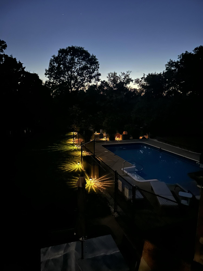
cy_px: 136
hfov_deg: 56.8
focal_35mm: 24
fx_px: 188
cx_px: 102
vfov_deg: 71.6
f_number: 1.78
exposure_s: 1/2
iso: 4000
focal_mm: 6.86
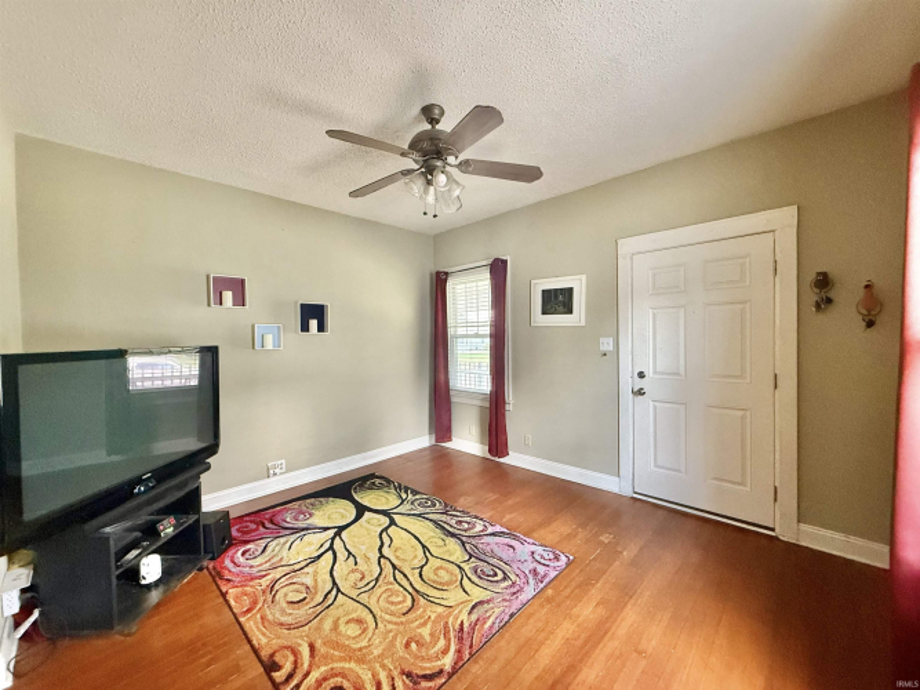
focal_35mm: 14
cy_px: 345
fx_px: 372
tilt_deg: -1.5
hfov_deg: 102.1
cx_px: 460
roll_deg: +0.6
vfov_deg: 85.7
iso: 500
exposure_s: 1/60
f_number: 2.2
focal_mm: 2.22
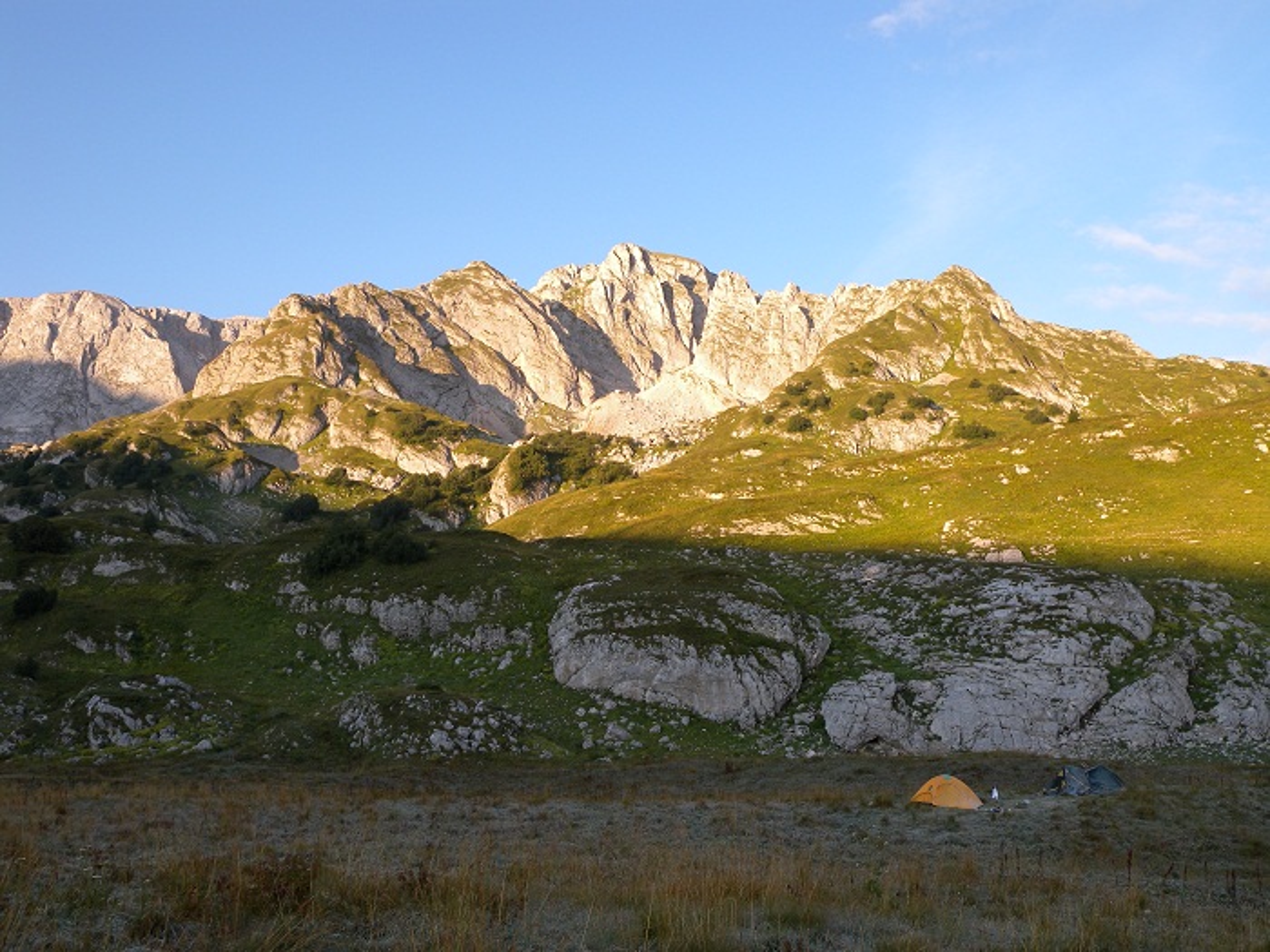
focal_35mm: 31
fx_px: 1137
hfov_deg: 58.4
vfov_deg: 45.4
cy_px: 476
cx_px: 635
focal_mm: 6.7
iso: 64
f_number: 4.2
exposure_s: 1/126
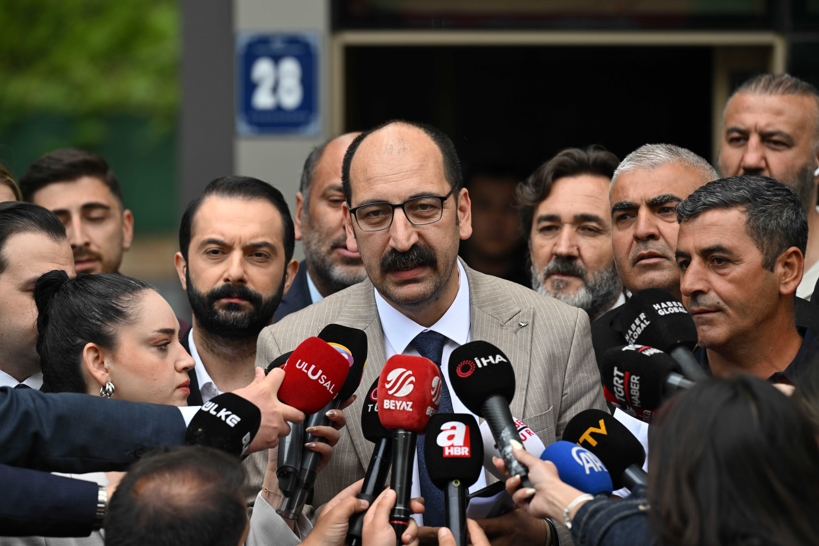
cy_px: 273
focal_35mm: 200
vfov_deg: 6.9
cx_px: 410
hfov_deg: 10.3
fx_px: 4550
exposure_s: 1/500
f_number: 4
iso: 320
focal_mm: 200
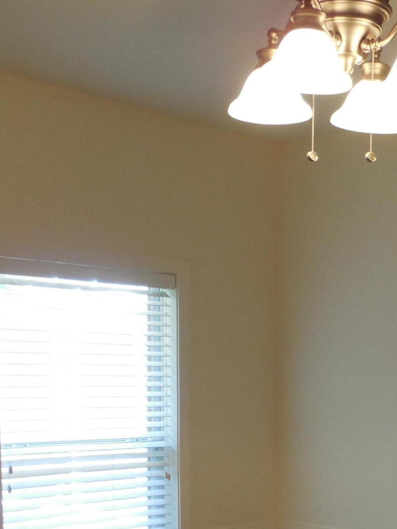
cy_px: 506
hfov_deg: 20.7
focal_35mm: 70
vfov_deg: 26.5
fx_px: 1070
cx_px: 327
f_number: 3.2
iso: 220
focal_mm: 5.3
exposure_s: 1/30
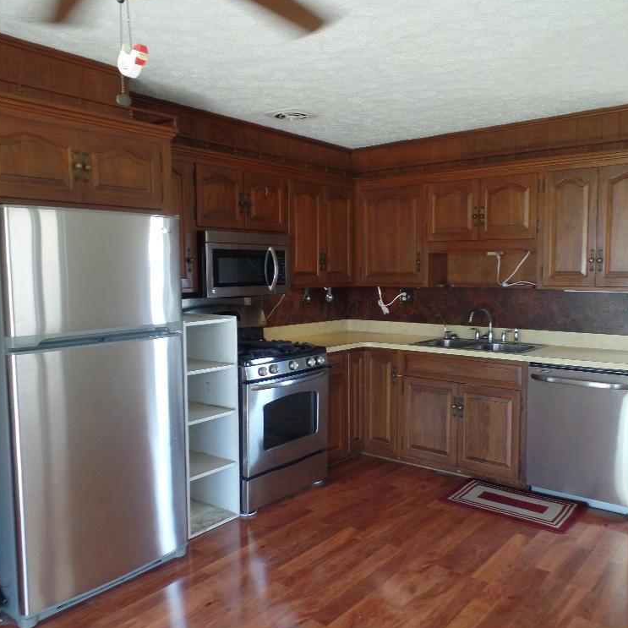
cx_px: 325
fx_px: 575
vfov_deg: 57.3
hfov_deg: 57.3
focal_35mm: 28
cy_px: 314
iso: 120
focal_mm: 4.1
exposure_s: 1/30
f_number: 2.8
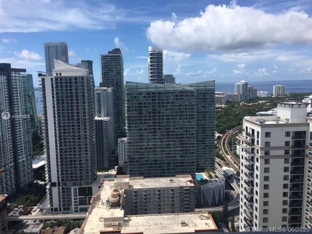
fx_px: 261
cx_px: 156
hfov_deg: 61.7
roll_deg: +1.7
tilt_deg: -7.2
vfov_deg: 48.2
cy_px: 117
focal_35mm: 29
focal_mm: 4.15
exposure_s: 1/1789
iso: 25
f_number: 2.2
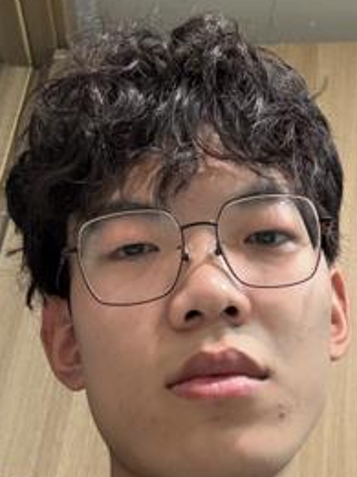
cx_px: 161
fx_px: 811
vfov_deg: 32.6
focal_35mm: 59
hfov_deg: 24.8
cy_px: 281
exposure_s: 1/50
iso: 200
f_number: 1.9
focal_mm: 2.69
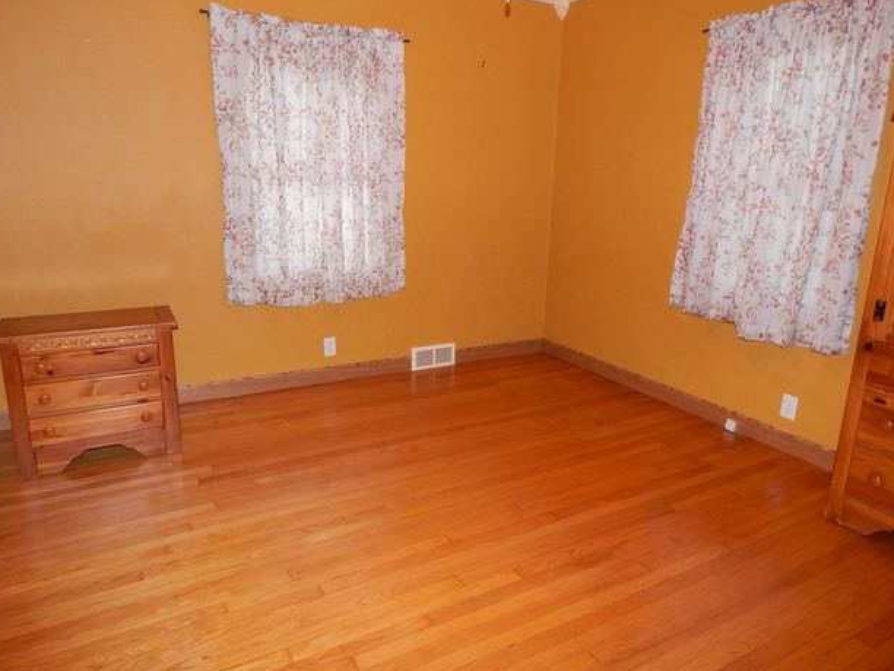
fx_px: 594
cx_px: 453
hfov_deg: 73.9
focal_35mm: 23
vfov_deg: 58.9
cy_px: 325
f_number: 3
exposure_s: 1/30
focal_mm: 4
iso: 200
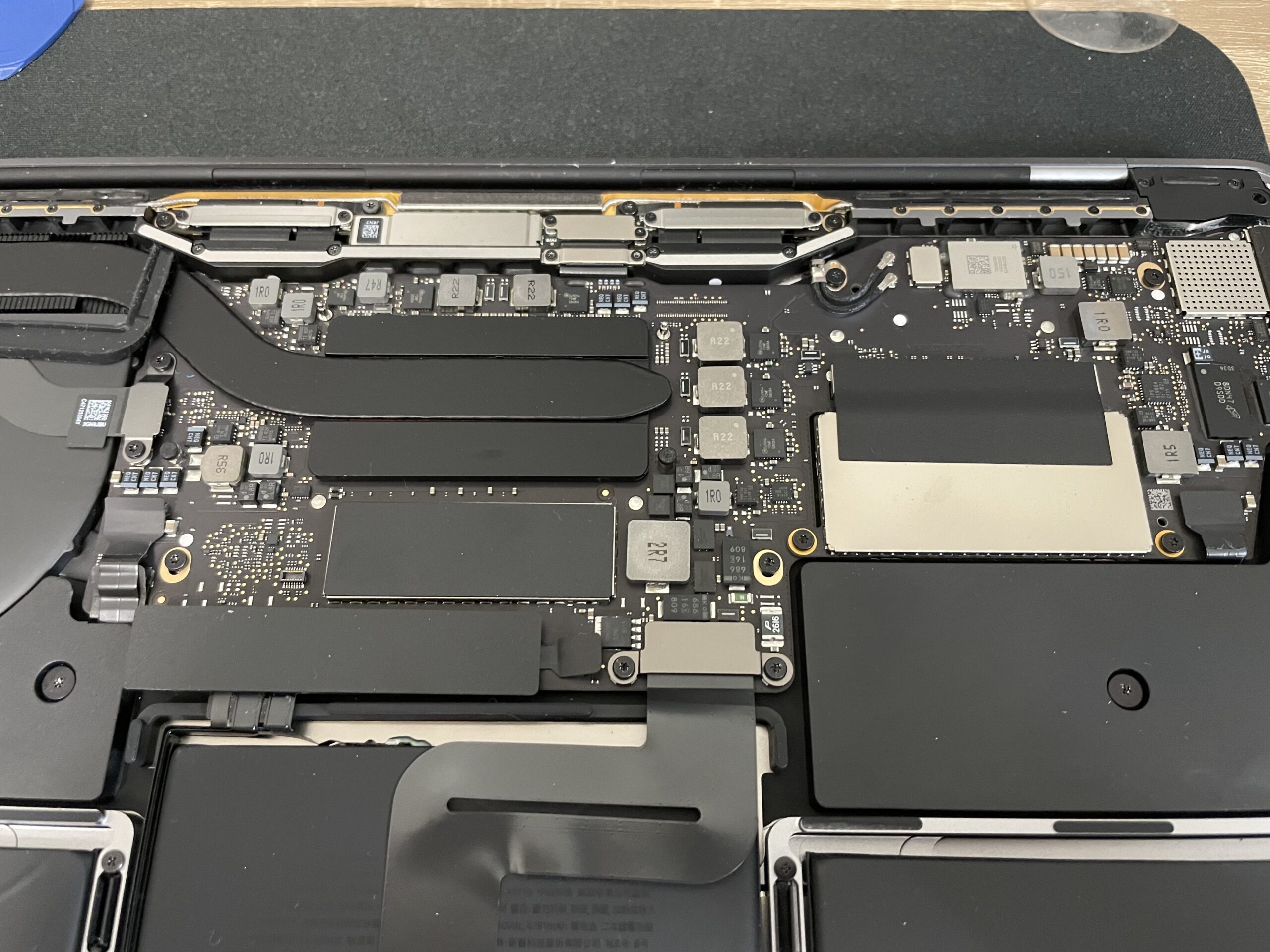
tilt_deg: -67.0
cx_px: 635
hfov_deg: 67.3
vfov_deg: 53.1
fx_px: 954
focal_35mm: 26
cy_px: 476
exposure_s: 1/33
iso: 500
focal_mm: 4.2
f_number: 1.6
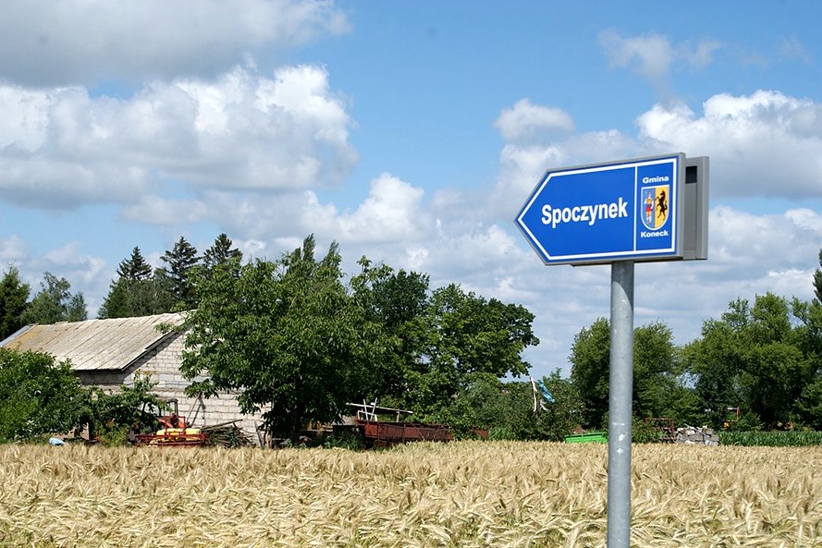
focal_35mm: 76
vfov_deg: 18.0
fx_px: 1735
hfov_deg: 26.6
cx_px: 410
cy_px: 274
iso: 100
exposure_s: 1/160
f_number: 11
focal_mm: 50
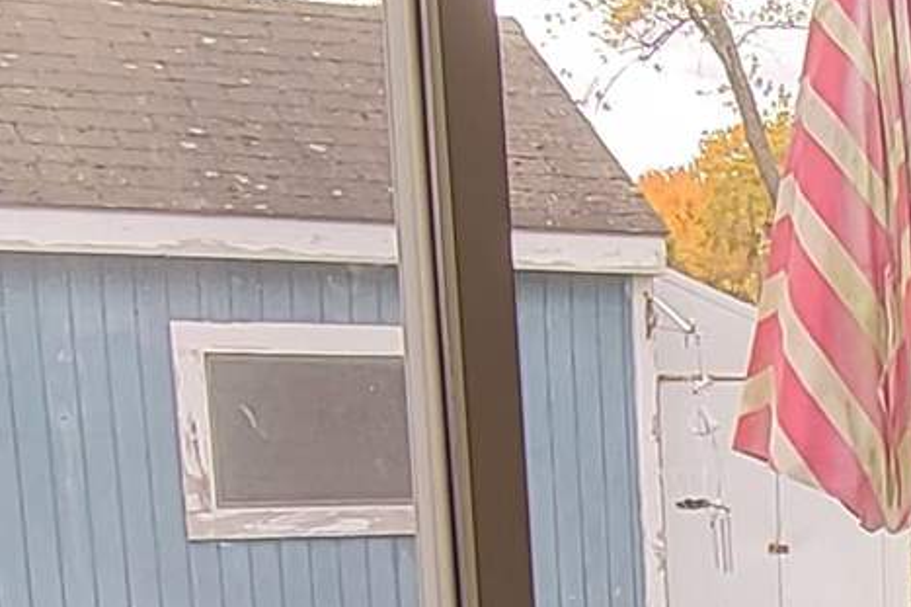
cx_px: 1340
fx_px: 2251
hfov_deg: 20.0
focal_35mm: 89
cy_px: 865
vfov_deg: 14.5
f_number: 2.2
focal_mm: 2.2
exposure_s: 1/60
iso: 50
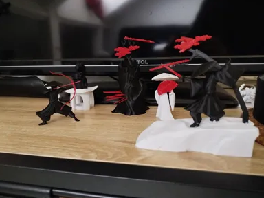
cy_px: 100
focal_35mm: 25
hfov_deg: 69.4
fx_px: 191
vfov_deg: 54.9
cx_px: 129
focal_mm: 5.31
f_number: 1.7
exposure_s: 1/10
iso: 1000
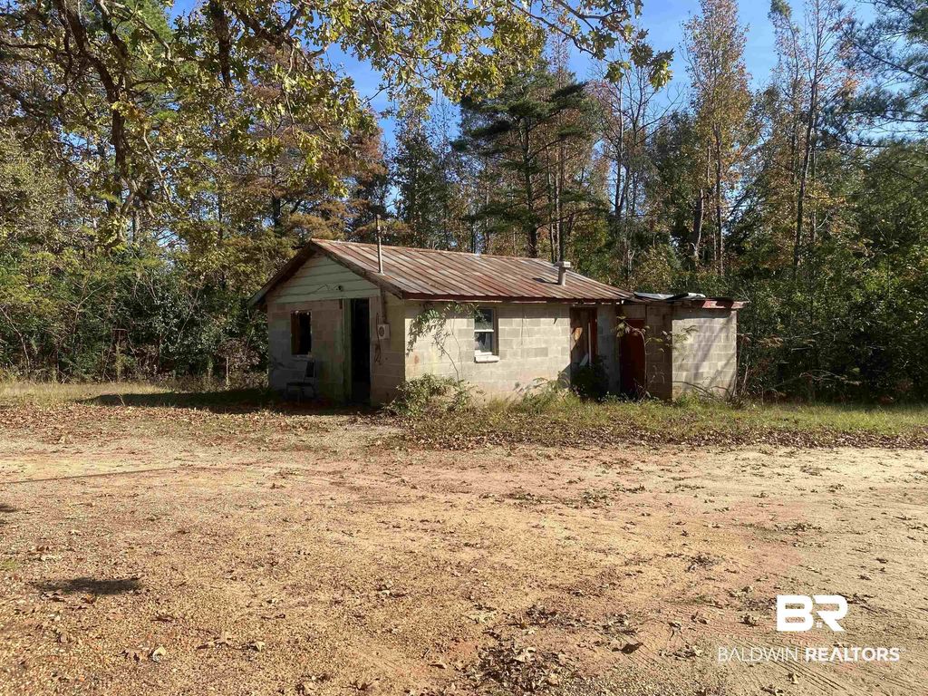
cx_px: 464
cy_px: 348
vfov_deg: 53.1
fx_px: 697
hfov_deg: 67.3
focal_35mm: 26
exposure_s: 1/1629
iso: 32
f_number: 1.8
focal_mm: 4.25
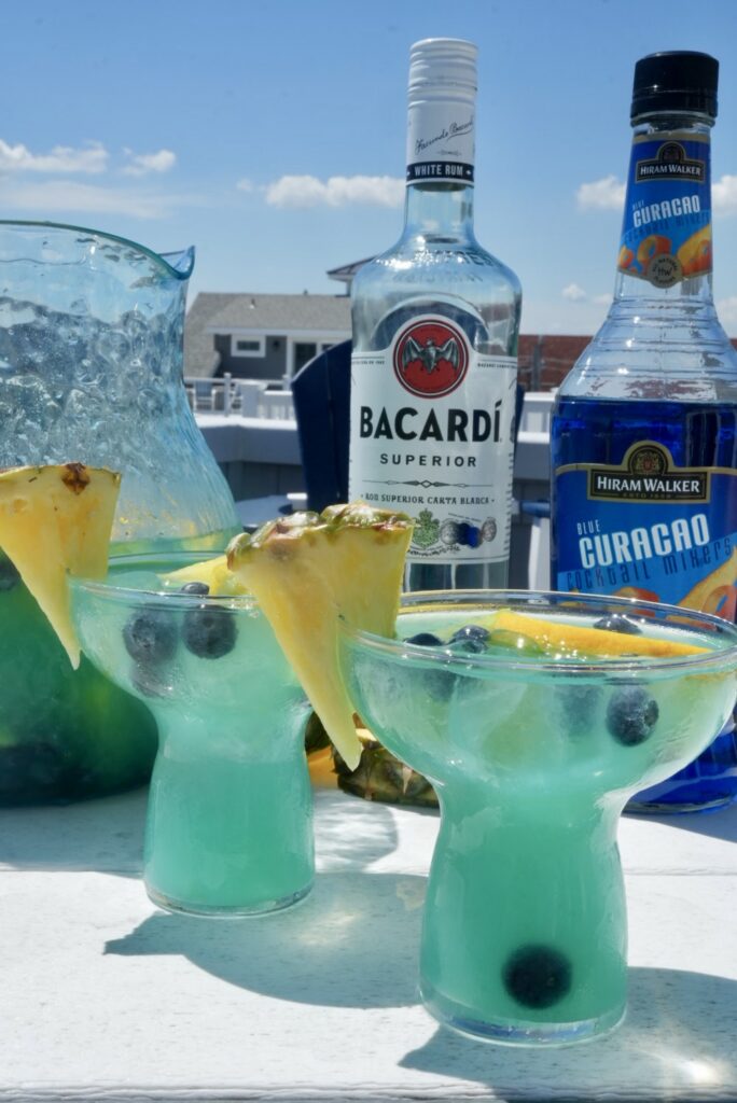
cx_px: 368
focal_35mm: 40
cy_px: 552
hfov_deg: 33.3
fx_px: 1233
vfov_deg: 48.2
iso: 400
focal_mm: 26.8
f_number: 22
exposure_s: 1/250
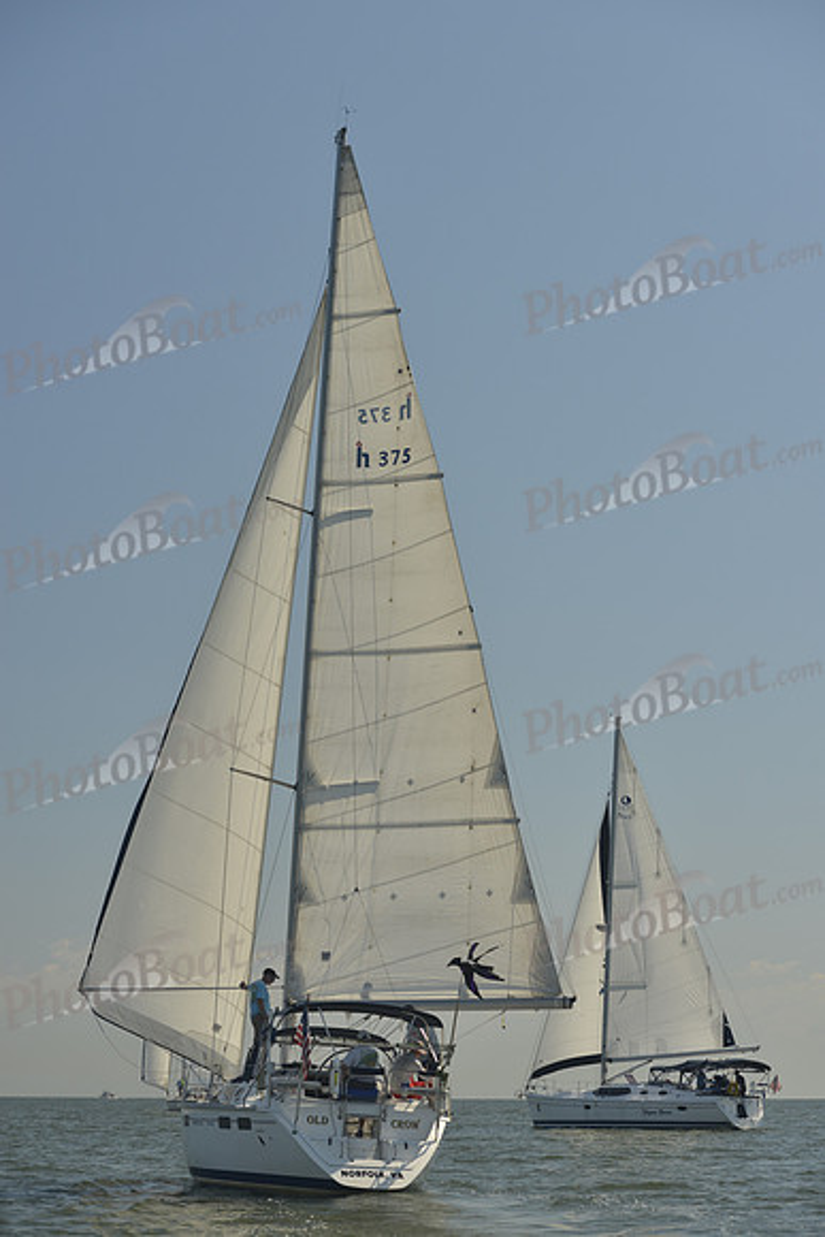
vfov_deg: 28.8
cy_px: 618
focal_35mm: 70
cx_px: 412
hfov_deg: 19.5
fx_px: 2405
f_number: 7.1
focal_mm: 70
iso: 200
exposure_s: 1/800
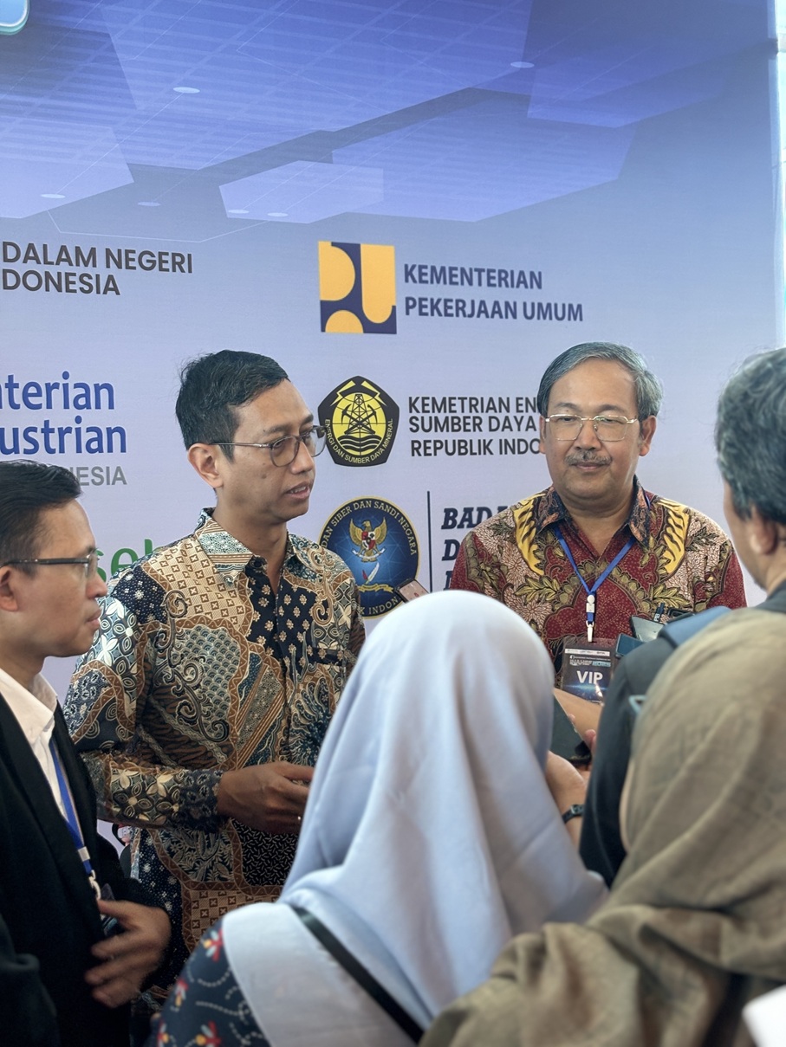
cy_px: 524
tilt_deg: -1.5
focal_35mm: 52
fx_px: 1574
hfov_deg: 28.0
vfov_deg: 36.8
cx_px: 393
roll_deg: +0.9
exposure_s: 1/33
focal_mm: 5.96
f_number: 1.6
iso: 125
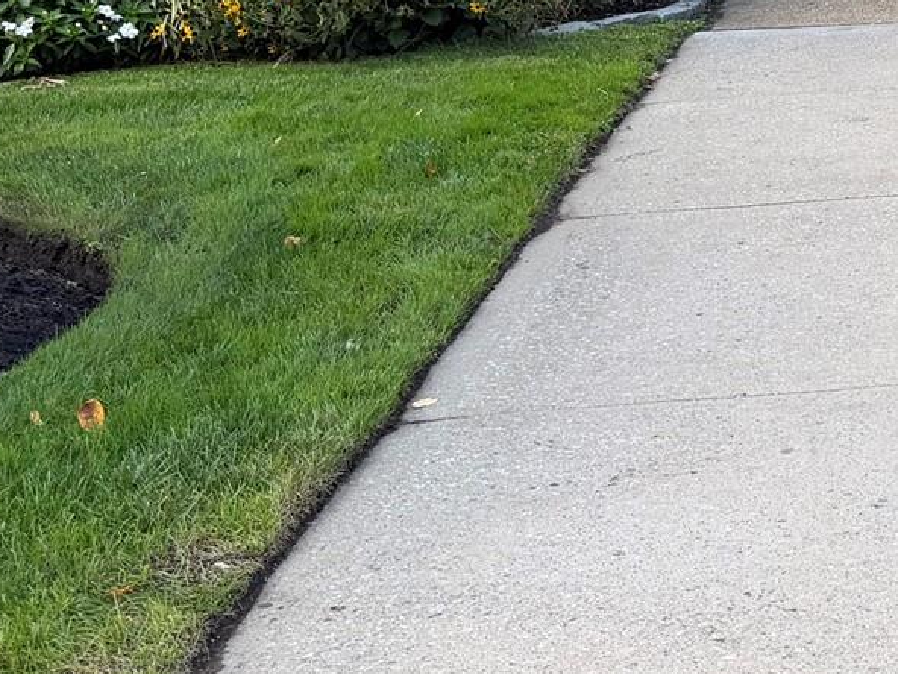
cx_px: 1191
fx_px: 2153
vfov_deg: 16.8
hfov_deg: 21.2
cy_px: -184
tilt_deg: -4.2
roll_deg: +2.9
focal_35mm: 83
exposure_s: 1/374
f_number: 1.78
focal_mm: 6.76
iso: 80
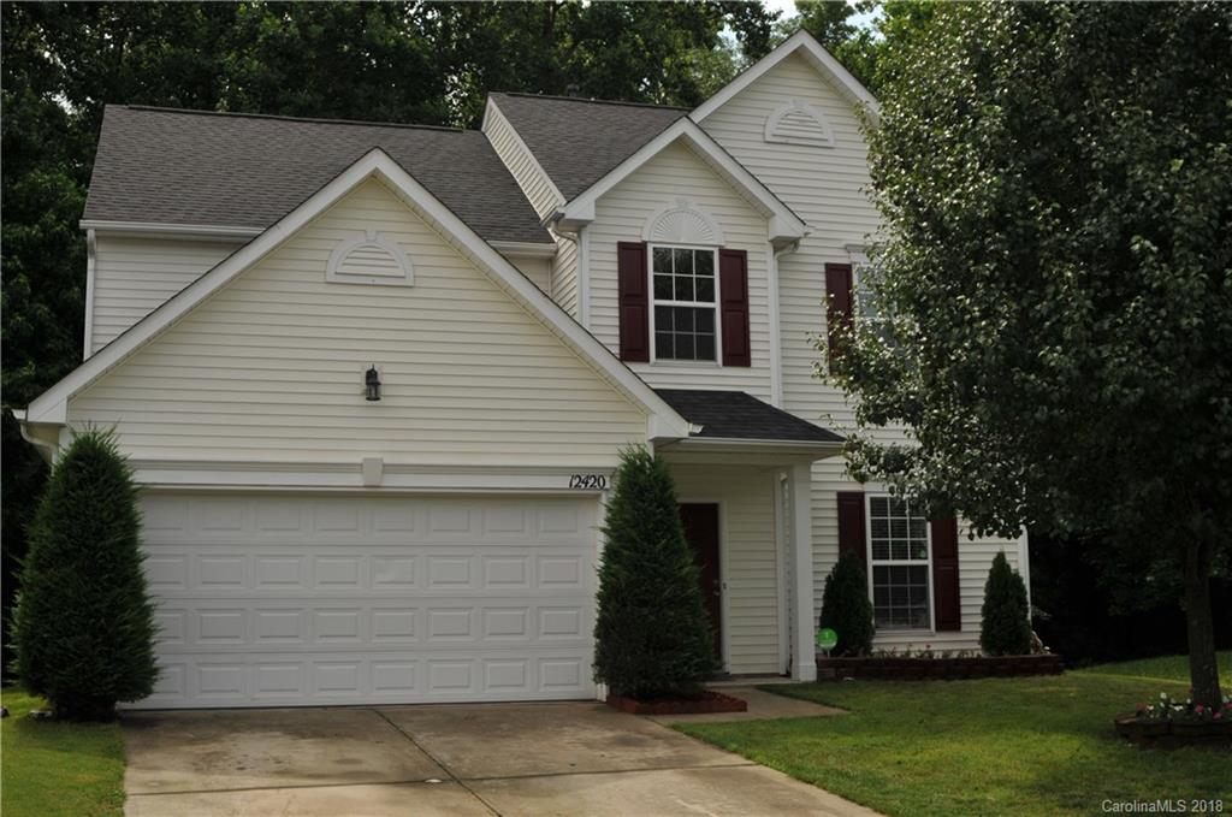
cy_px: 408
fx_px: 1435
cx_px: 616
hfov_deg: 46.5
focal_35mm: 42
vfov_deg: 31.8
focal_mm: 28
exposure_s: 1/250
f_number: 9
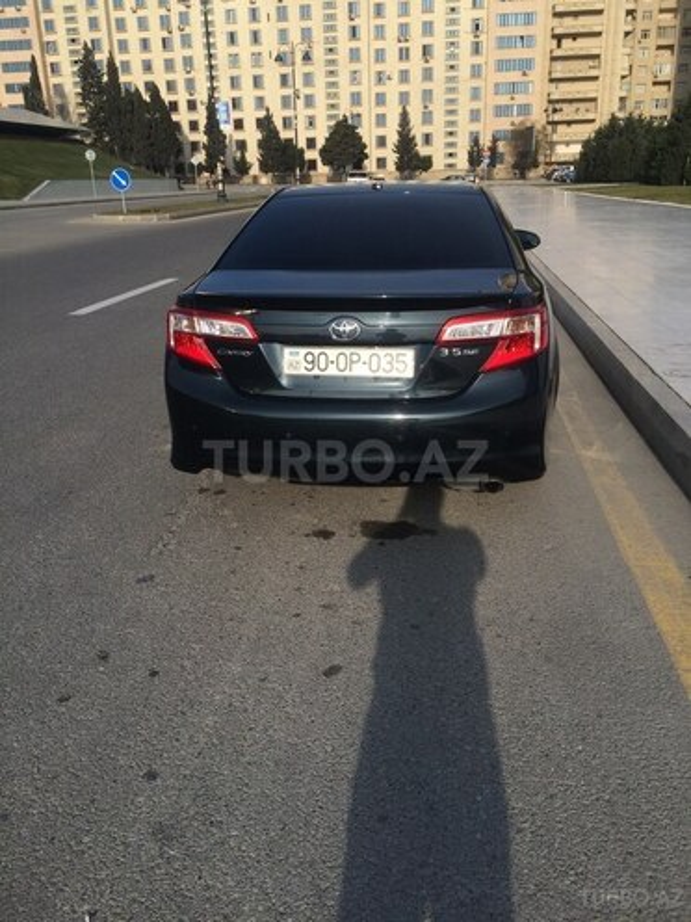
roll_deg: +1.4
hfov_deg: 48.2
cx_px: 346
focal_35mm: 29
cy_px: 461
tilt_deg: -20.0
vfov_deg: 61.7
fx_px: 772
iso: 32
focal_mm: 4.15
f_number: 2.2
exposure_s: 1/1786
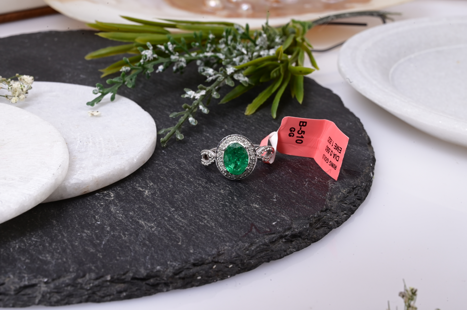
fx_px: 907
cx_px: 234
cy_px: 155
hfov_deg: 28.9
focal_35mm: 70
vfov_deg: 19.4
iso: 640
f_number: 22
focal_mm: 70
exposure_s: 1/60
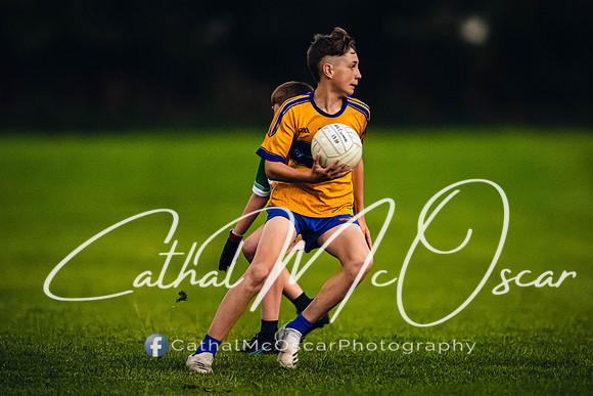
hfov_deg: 3.3
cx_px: 314
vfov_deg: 2.2
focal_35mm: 624
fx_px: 10287
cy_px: 203
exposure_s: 1/500
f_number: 2.8
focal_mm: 400
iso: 4000
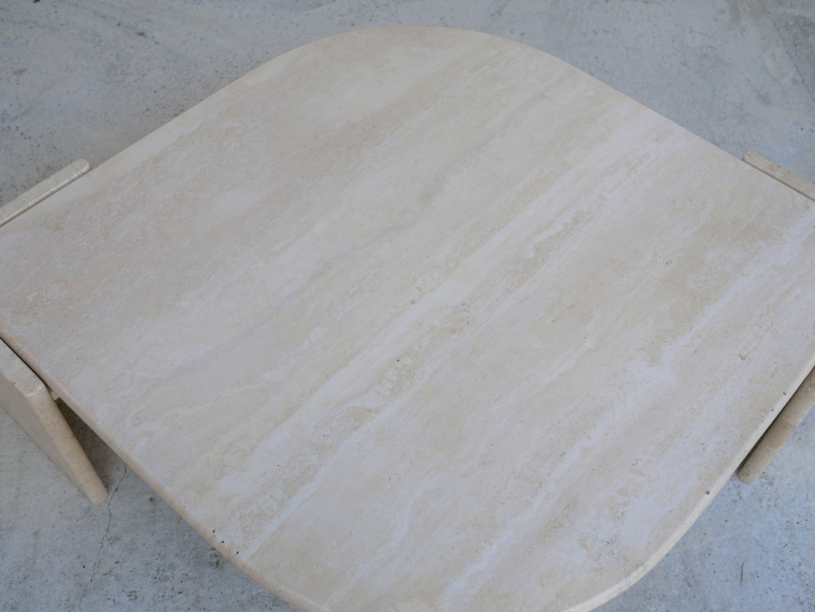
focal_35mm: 40
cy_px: 306
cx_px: 408
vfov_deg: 36.0
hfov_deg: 46.8
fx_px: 942
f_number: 3.5
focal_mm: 20
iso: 200
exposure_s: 1/400
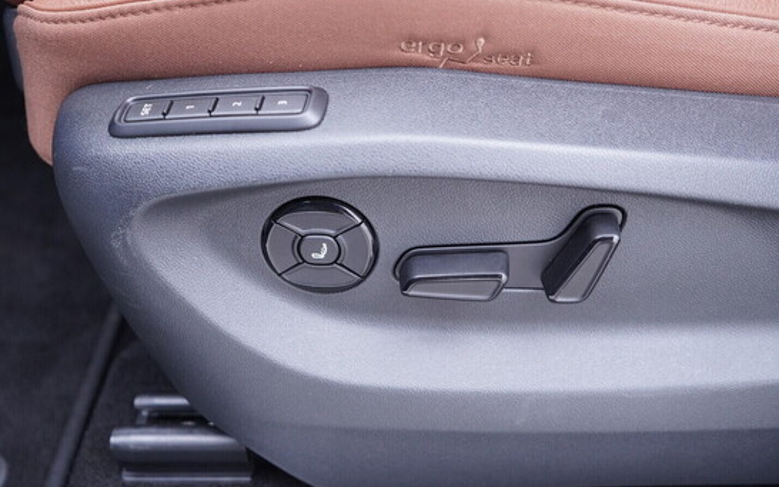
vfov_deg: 34.4
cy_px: 234
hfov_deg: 52.8
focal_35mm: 37
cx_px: 388
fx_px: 785
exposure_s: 1/40
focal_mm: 24
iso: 640
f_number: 2.8
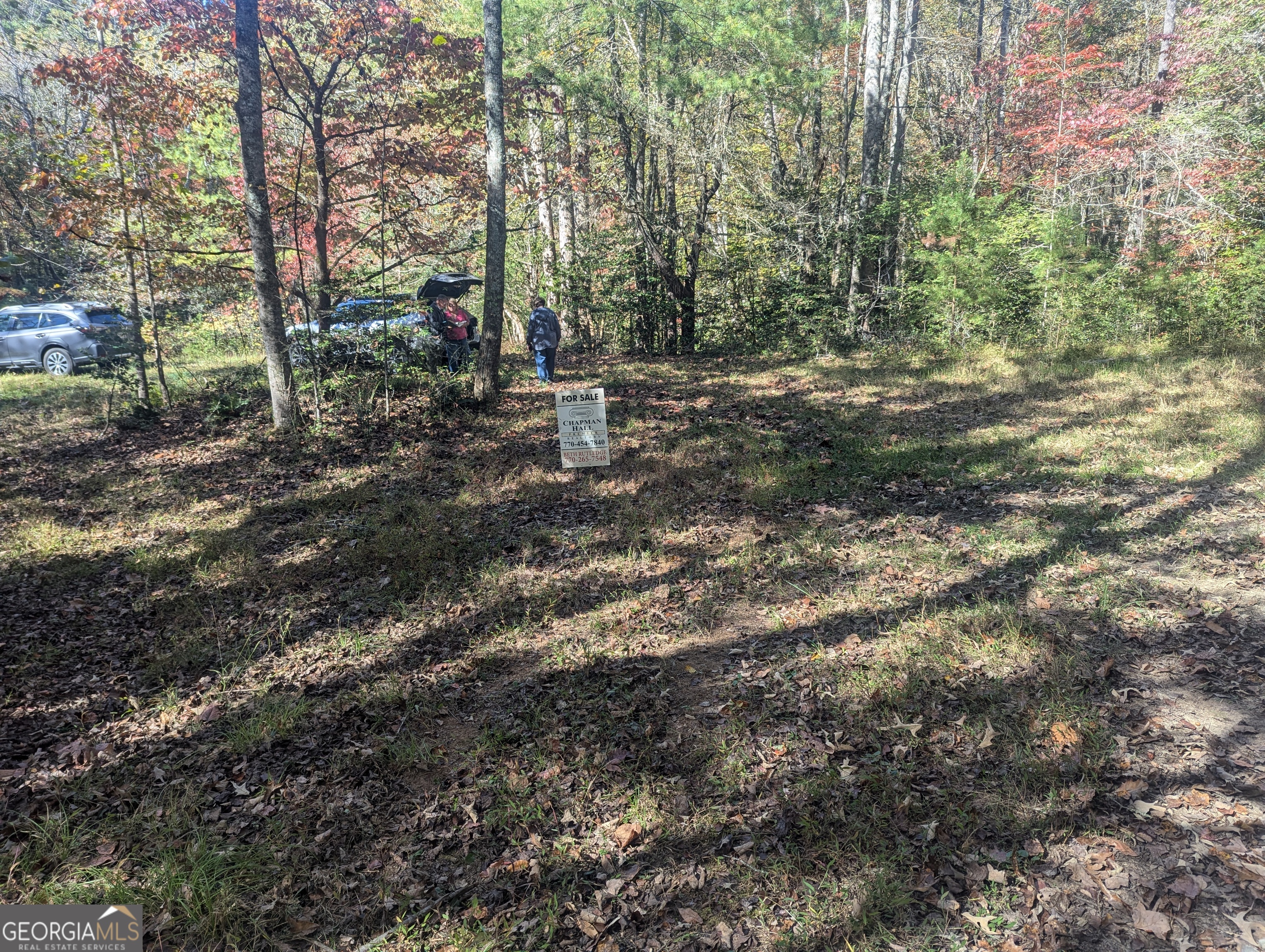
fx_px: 878
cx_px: 632
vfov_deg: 56.9
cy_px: 476
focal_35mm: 24
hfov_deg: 71.5
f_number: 1.85
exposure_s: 1/223
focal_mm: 6.81
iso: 36
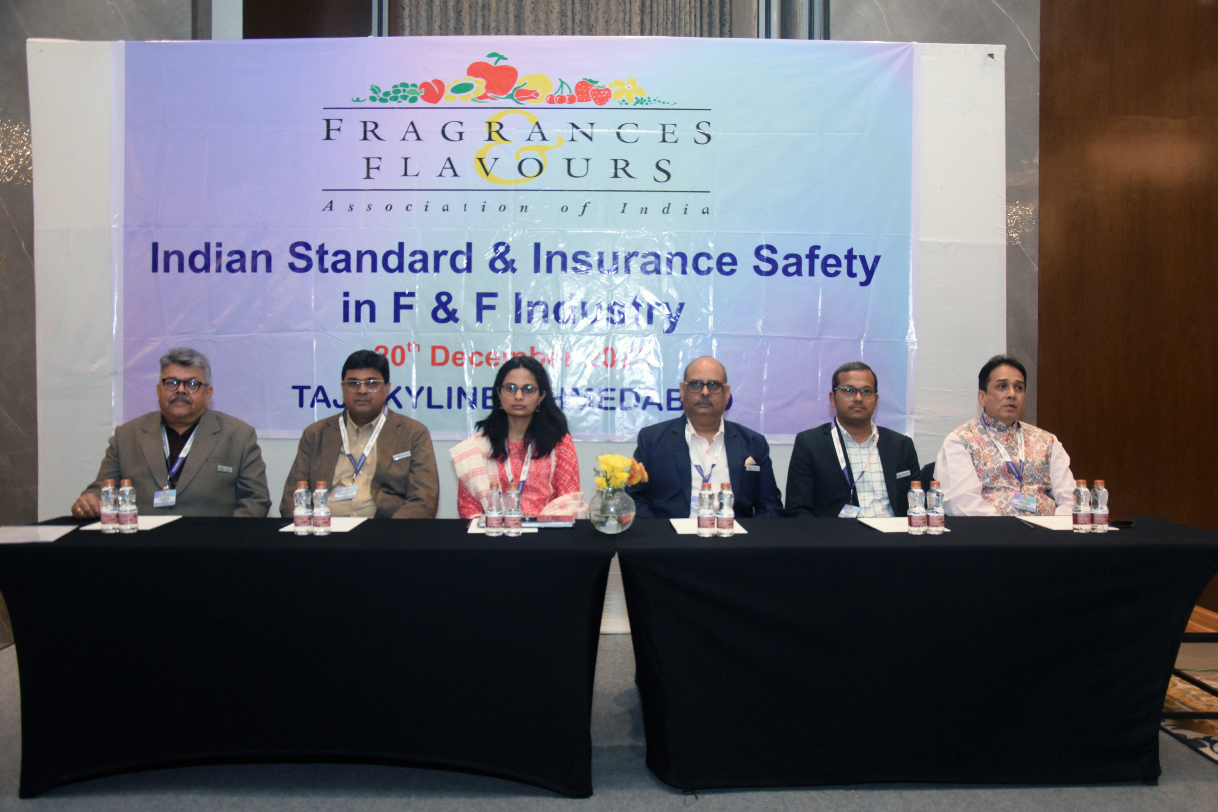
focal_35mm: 32
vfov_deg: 41.7
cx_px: 609
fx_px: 1066
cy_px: 406
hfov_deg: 59.5
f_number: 3.8
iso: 1250
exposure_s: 1/160
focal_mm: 21
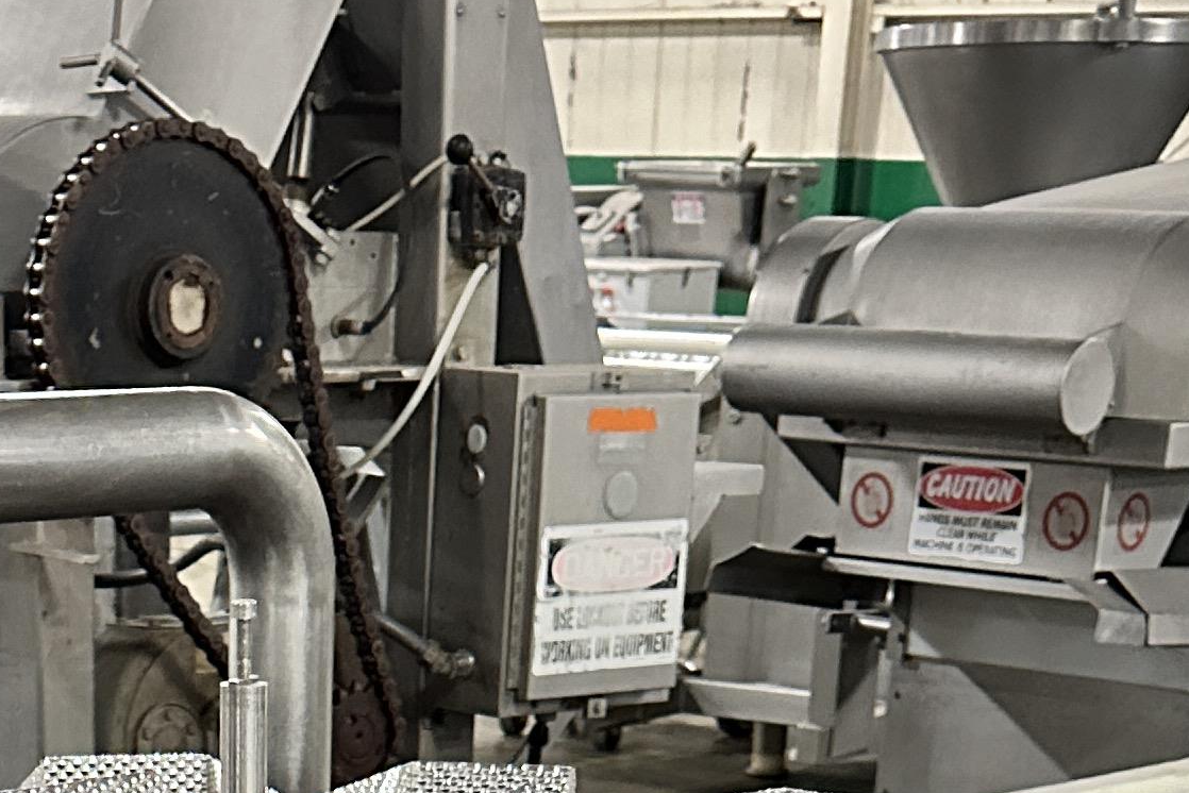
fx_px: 2973
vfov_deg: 12.4
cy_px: 1824
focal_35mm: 90
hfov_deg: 22.2
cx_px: 153
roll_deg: -2.2
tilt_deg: -28.7
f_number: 1.78
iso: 640
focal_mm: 6.86
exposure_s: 1/40
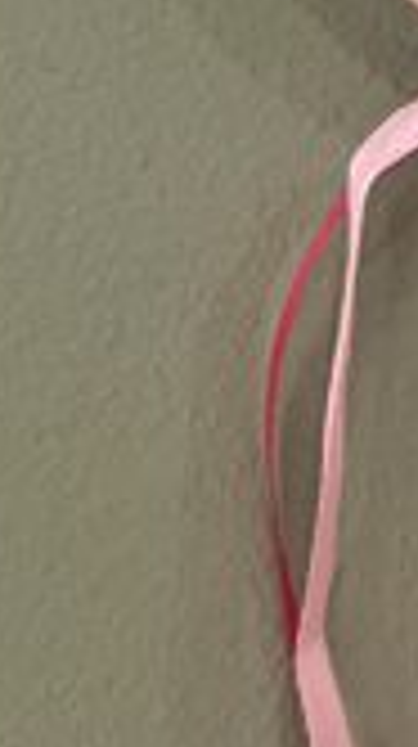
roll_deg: -0.1
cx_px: 840
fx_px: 2253
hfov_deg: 9.8
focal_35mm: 114
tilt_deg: -4.4
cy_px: -520
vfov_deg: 16.3
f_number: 1.5
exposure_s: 1/50
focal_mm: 5.7
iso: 320
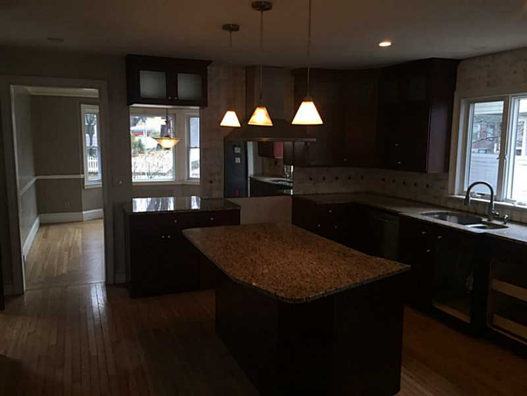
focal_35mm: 29
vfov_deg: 48.2
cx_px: 264
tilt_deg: -8.0
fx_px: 442
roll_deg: -0.2
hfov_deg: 61.7
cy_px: 198
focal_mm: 4.15
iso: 64
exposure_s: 1/30
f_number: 2.2
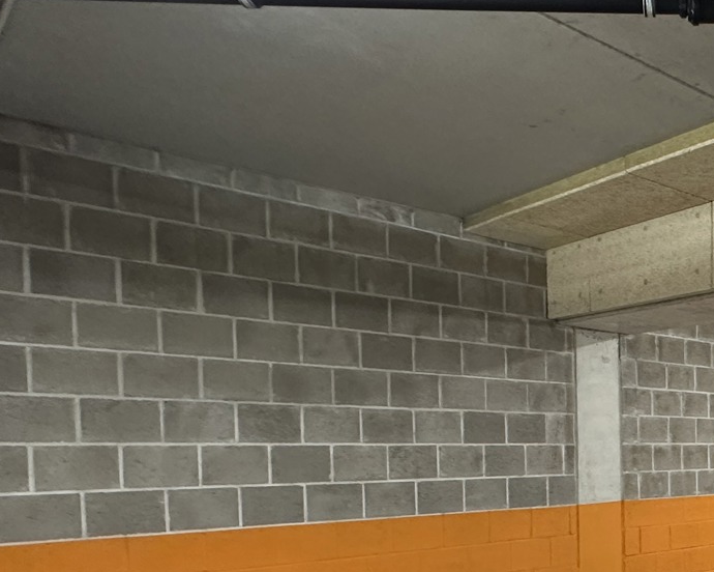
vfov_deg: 37.2
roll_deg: +0.6
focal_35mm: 38
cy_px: 491
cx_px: 712
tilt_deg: -2.6
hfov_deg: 41.7
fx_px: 803
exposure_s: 1/50
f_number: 2.2
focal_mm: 2.22
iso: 320
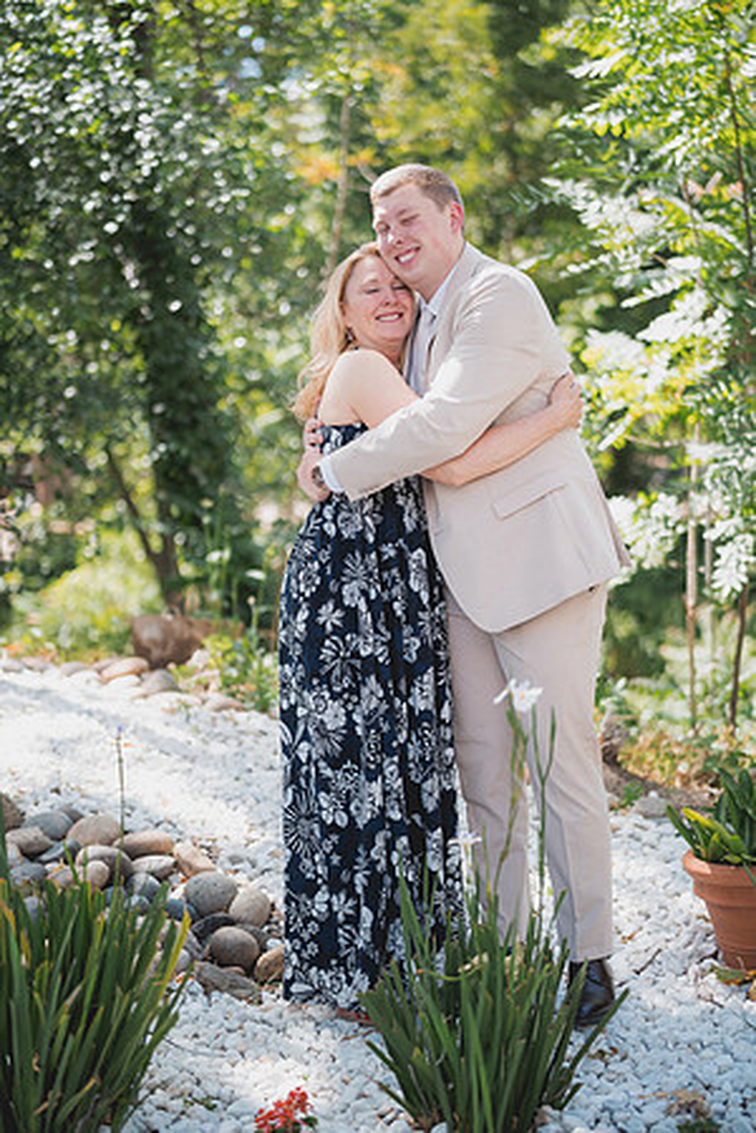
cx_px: 378
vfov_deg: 39.6
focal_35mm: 50
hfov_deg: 27.0
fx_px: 1575
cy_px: 566
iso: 200
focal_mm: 50
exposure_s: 1/1250
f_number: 1.4
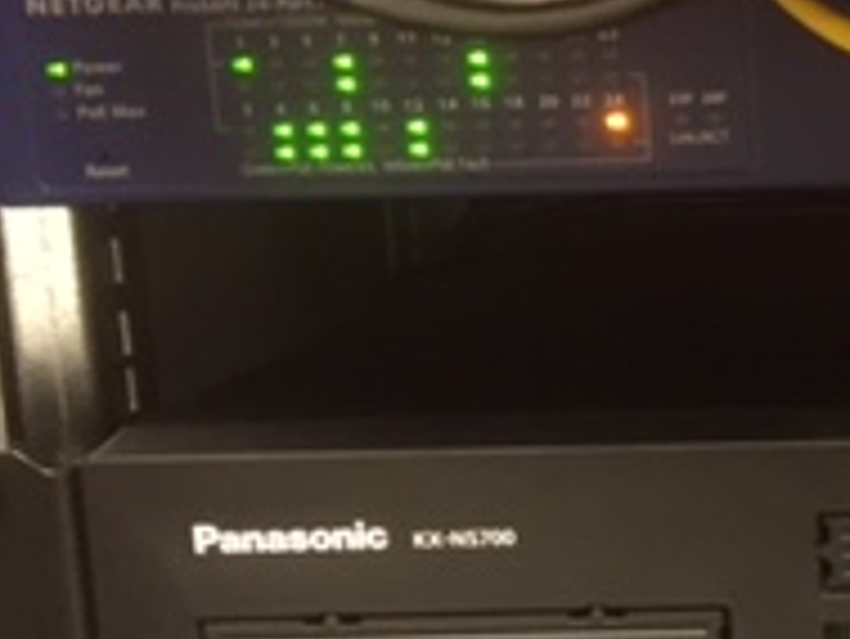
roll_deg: +1.6
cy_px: 360
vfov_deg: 15.1
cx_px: 1210
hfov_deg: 18.2
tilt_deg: -11.3
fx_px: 2408
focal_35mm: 98
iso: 250
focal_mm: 4.15
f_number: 2.2
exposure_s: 1/20
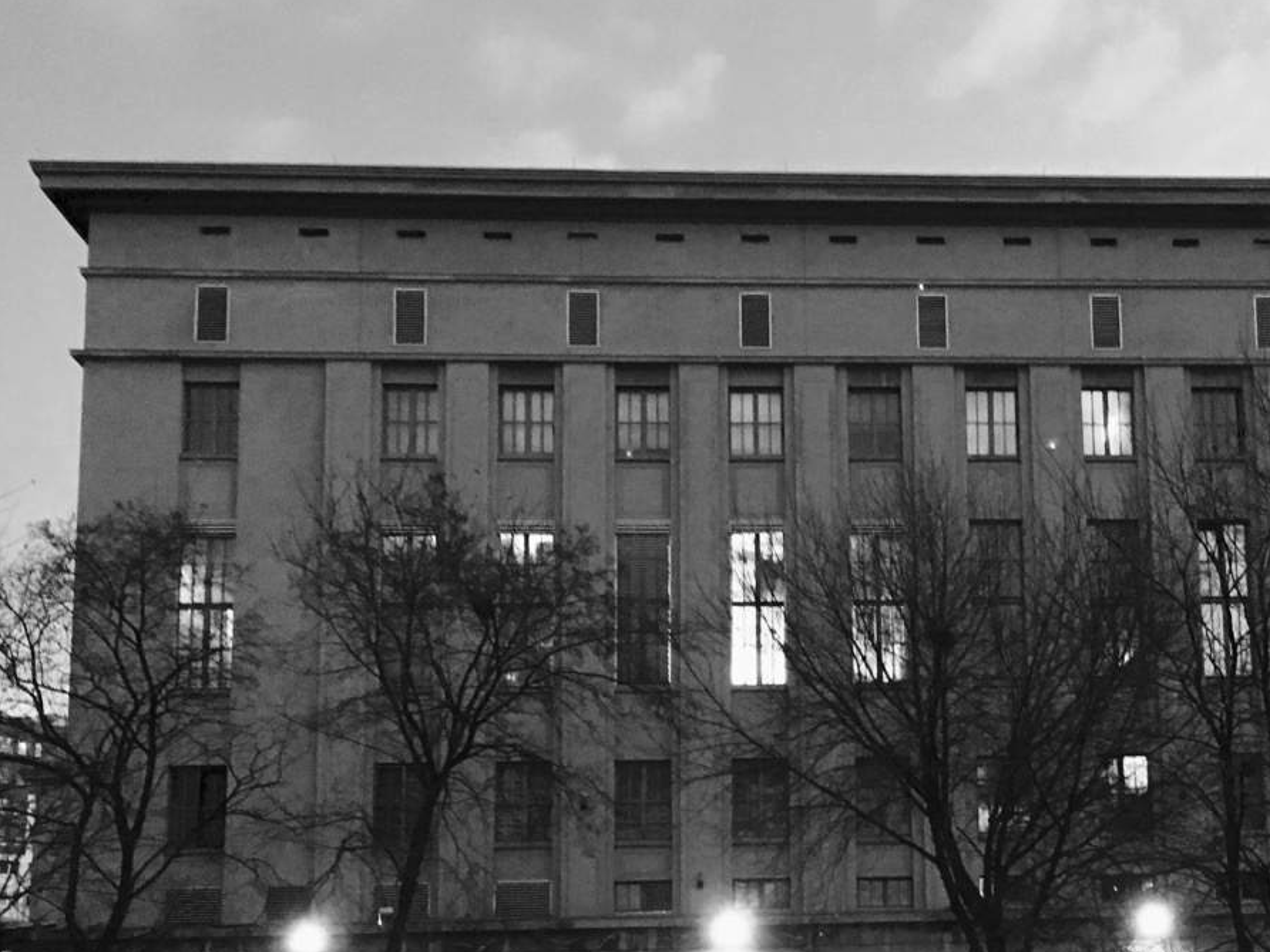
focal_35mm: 52
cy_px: 709
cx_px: 908
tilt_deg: +9.3
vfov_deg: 27.7
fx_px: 1908
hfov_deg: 36.2
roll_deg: +1.0
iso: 200
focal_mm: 4.15
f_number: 2.2
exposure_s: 1/17
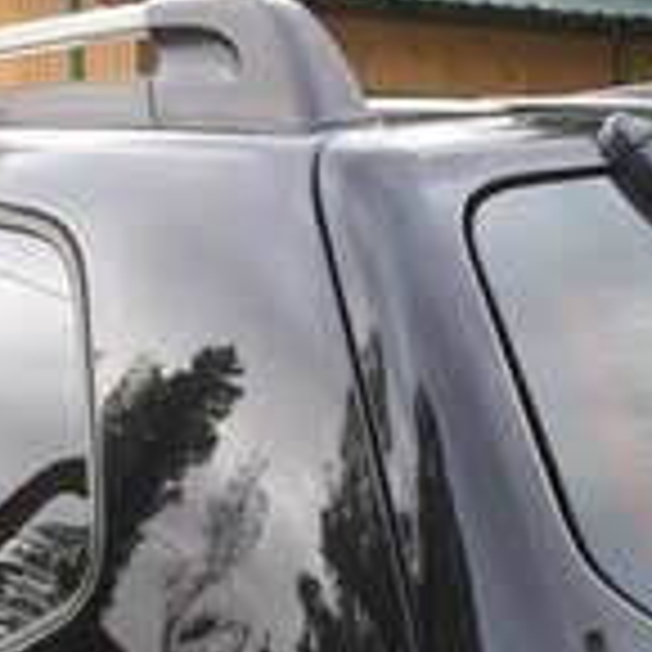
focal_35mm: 117
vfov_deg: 13.9
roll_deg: +2.3
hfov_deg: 14.9
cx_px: 463
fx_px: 2493
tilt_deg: -13.5
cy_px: 1014
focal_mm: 4.15
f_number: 2.2
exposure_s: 1/156
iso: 32
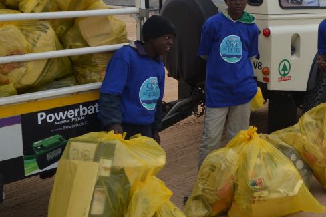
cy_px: 50
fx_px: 489
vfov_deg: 24.7
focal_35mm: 54
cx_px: 252
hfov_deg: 35.9
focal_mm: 22
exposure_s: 1/250
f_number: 8
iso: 200
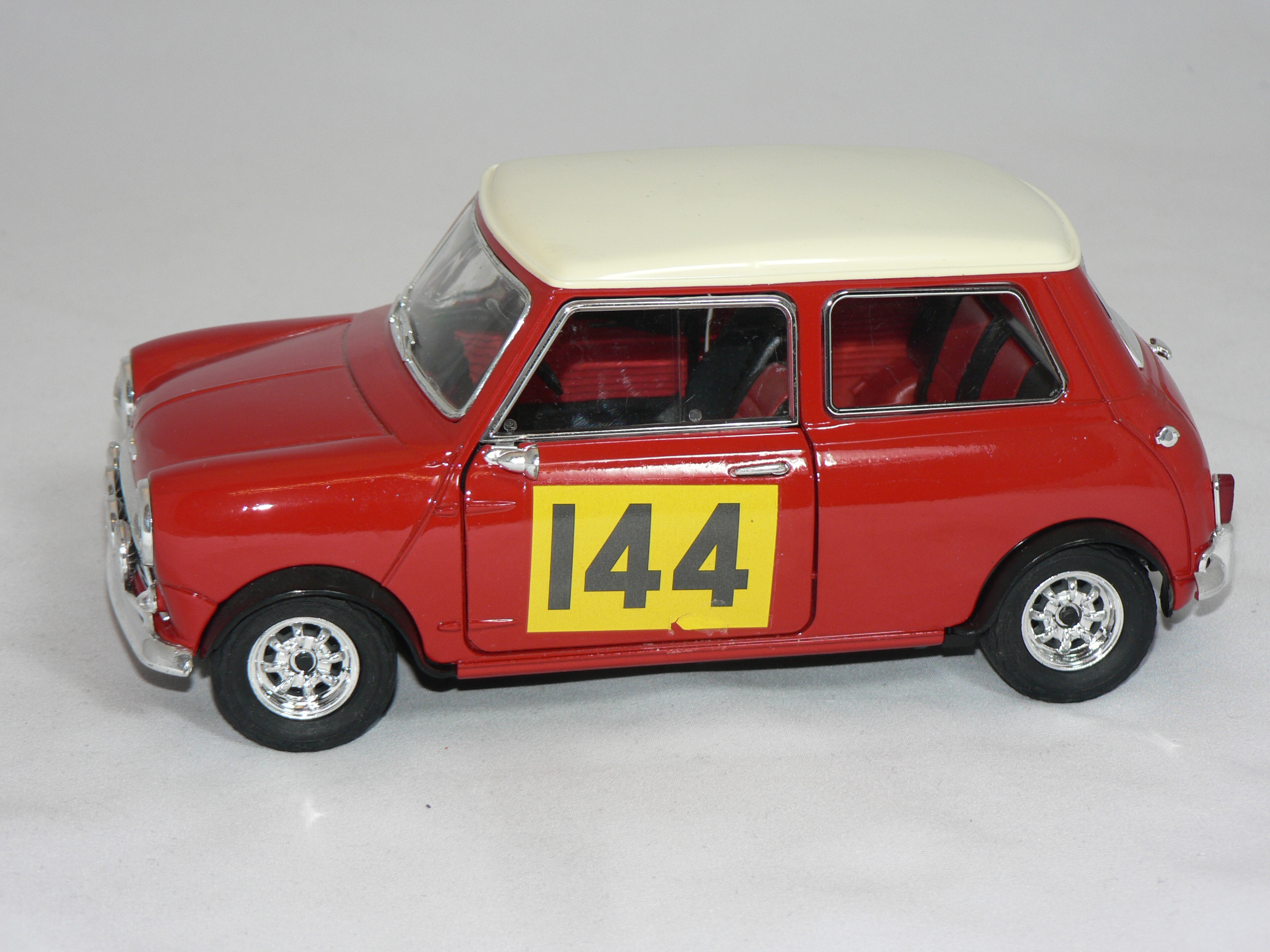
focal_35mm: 91
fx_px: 3339
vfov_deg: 16.2
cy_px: 476
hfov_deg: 21.5
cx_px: 635
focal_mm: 15.2
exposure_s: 1/60
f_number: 3.2
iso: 80
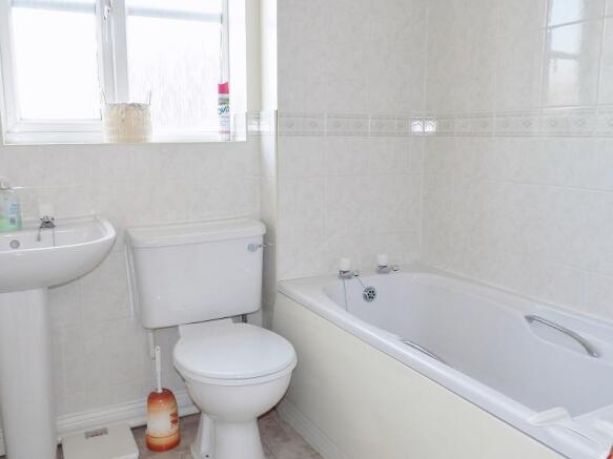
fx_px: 531
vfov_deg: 46.8
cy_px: 230
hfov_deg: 60.0
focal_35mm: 30
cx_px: 306
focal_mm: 5.3
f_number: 3.3
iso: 140
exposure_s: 1/30
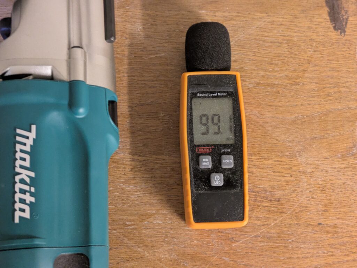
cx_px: 178
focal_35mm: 51
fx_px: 526
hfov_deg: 37.5
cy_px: 134
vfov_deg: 28.6
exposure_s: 1/25
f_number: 1.89
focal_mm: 5.43
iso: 444
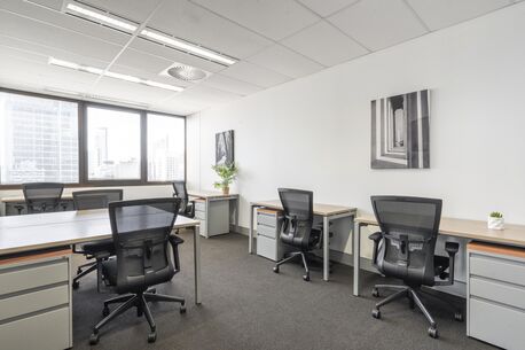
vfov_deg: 67.3
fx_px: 262
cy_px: 175
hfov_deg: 90.0
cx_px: 262
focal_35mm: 18
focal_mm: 18
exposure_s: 1/6
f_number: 14
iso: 200
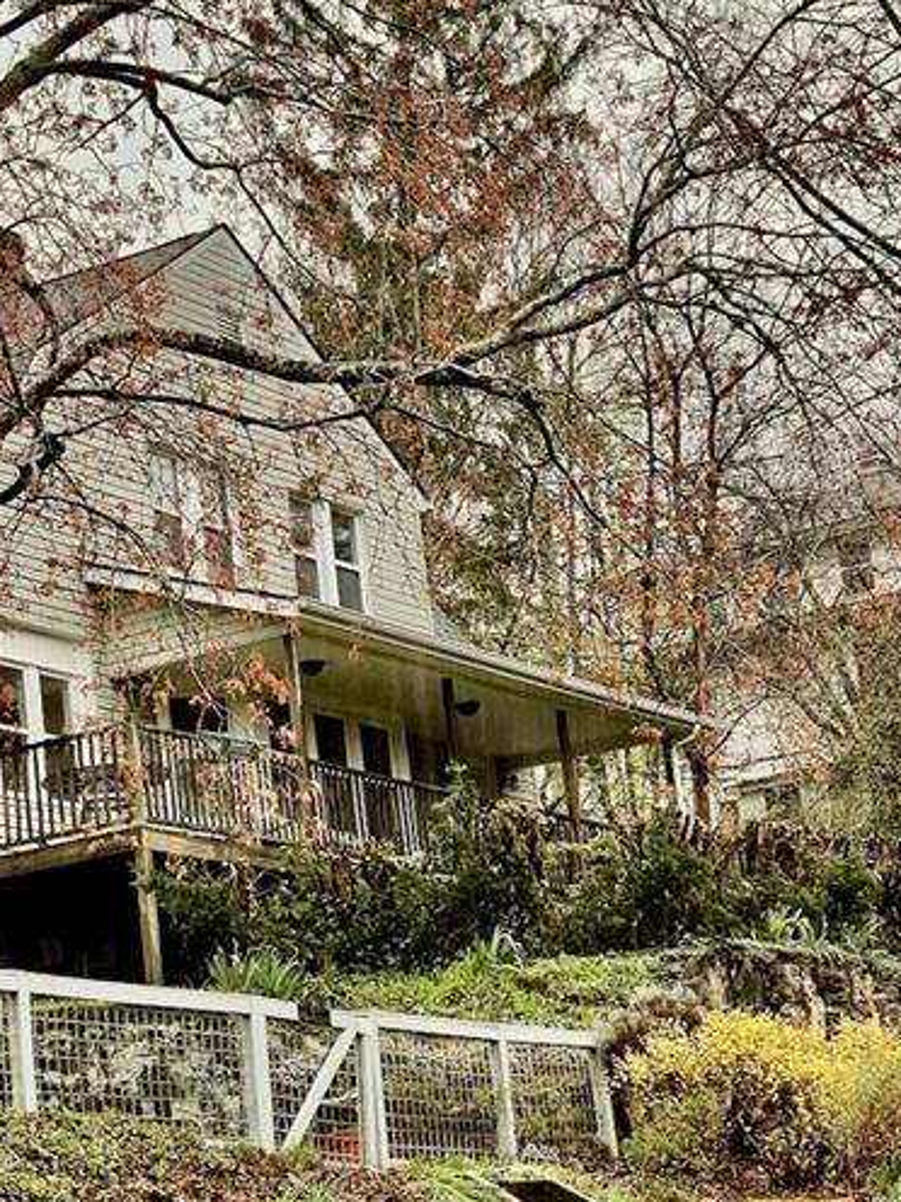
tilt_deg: +13.2
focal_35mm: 99
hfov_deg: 14.9
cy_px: 717
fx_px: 3436
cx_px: 225
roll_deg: +5.3
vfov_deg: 19.8
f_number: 2.2
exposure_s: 1/125
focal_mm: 7.5
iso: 20
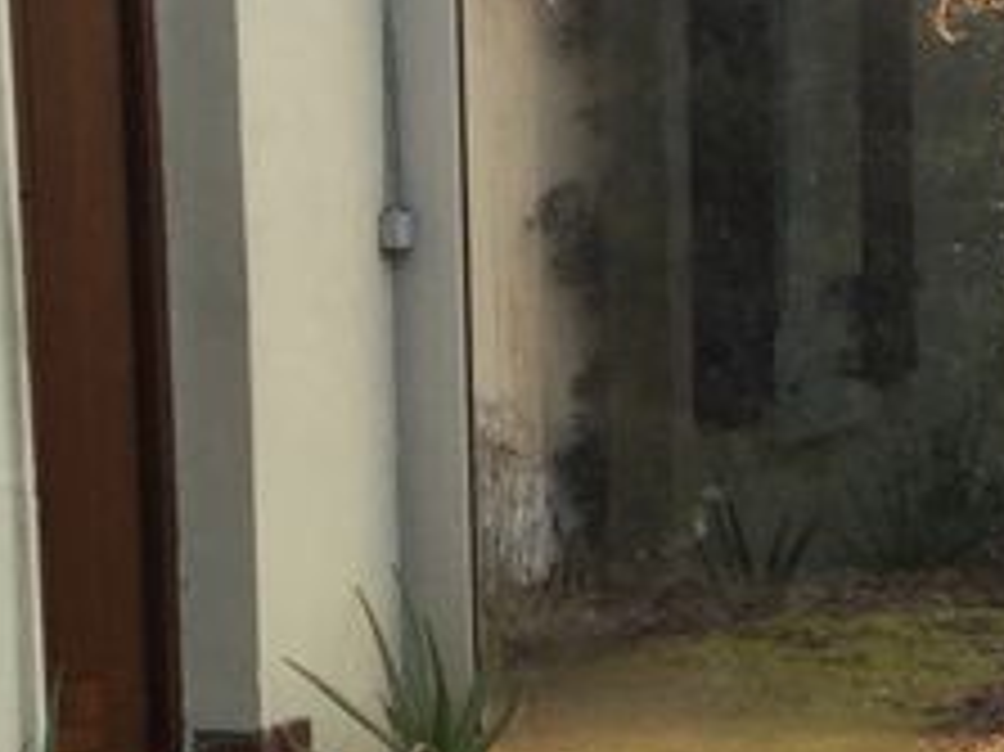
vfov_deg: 10.6
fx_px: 4029
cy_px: 702
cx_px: 720
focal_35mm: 139
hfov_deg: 14.2
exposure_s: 1/100
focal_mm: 3.3
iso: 40
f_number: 2.4
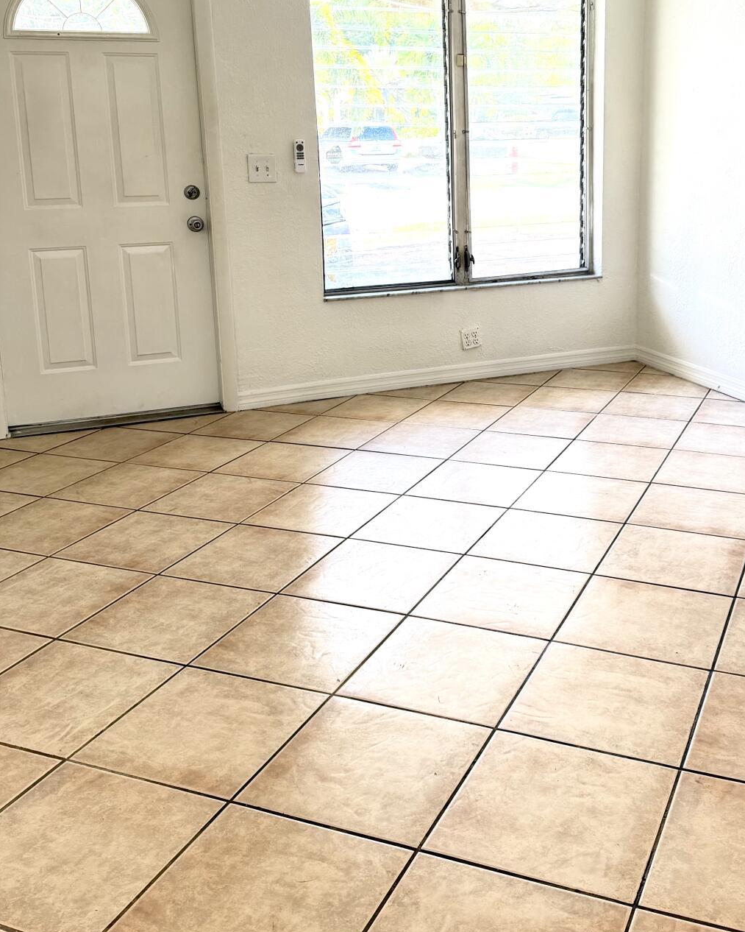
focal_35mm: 37
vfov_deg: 48.4
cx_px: 491
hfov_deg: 39.7
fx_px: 1020
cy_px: 322
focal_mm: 6.76
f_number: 1.78
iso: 200
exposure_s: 1/121
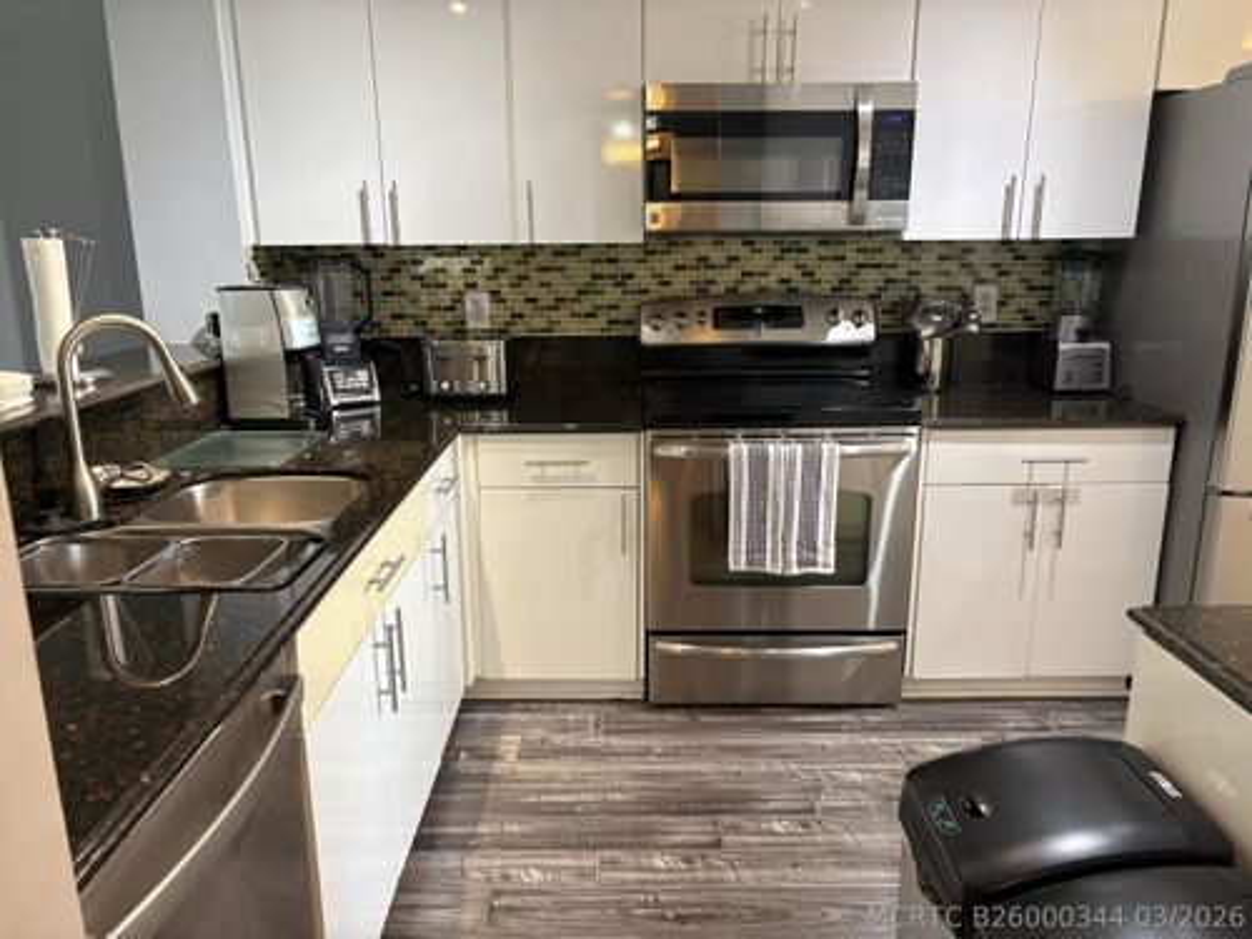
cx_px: 626
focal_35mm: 26
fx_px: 940
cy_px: 470
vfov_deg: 53.1
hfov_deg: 67.3
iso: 200
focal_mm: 5.96
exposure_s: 1/60
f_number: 1.6
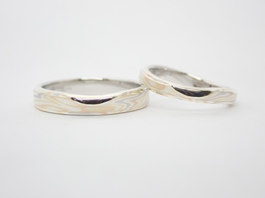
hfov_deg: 25.3
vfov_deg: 19.1
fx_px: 589
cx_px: 132
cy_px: 99
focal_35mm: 77
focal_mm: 13.65
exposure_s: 1/100
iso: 200
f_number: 4.1
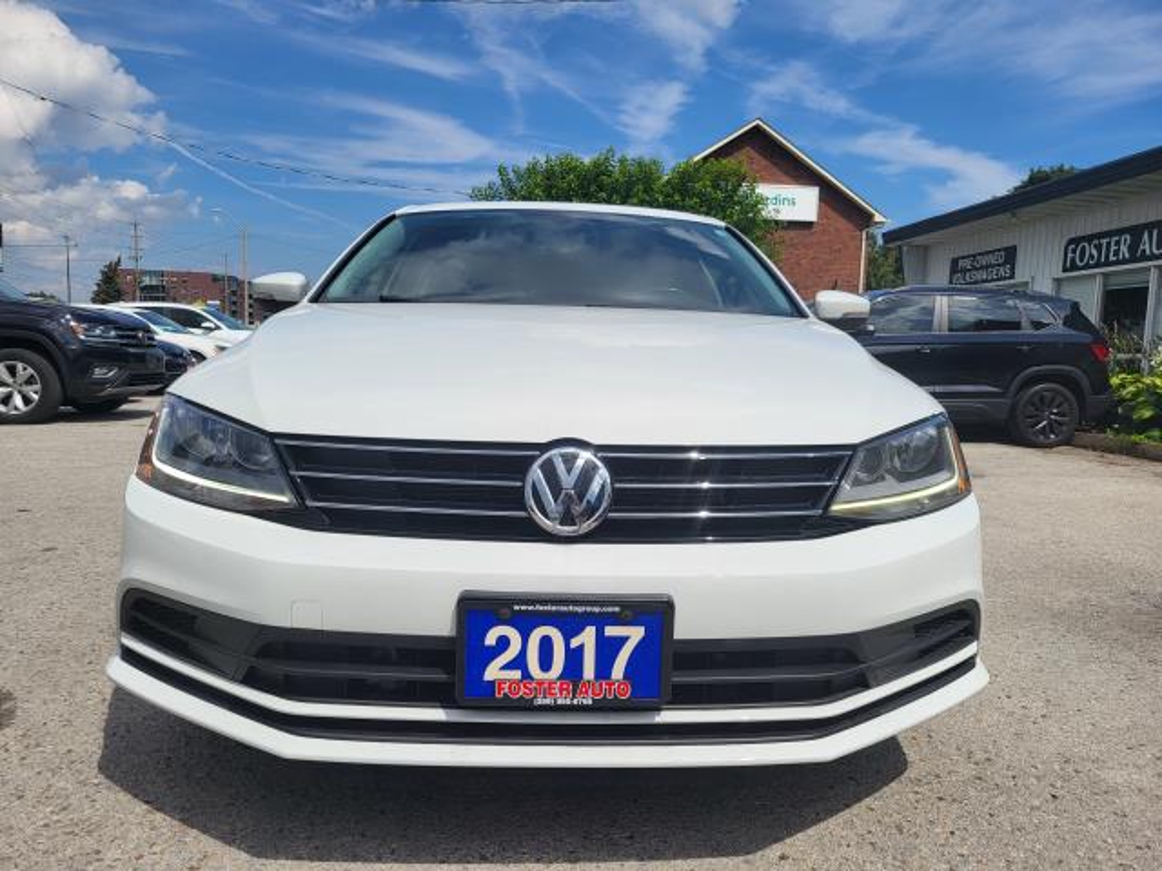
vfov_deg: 53.1
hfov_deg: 67.3
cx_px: 581
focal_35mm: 26
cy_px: 436
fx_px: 873
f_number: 1.8
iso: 40
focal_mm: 5.4
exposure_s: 1/5386
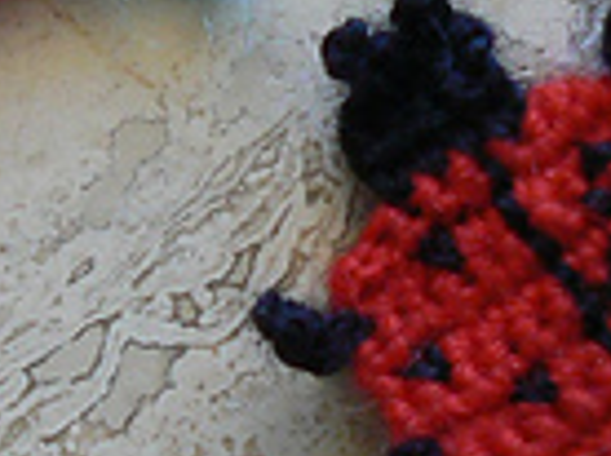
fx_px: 2943
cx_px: -71
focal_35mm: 167
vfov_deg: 8.8
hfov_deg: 11.7
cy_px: 412
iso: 125
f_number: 2.8
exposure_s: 1/30
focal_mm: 6
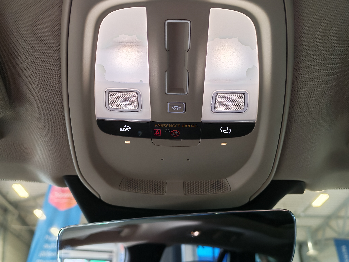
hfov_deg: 58.4
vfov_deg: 45.4
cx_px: 174
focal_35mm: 31
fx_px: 313
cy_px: 131
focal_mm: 6.12
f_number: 1.9
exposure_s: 1/100
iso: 200
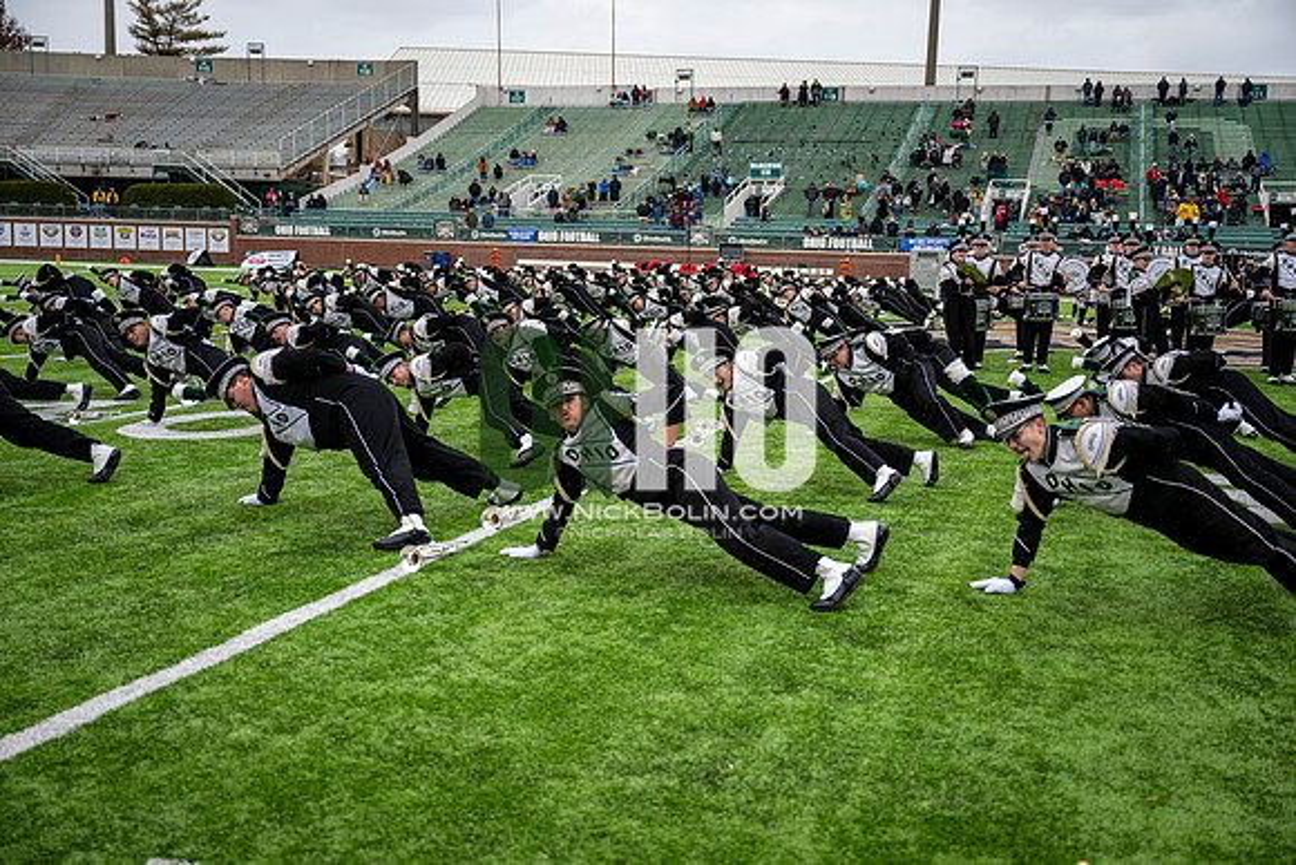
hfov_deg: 50.7
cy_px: 432
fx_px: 1368
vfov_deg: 35.1
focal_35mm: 38
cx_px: 648
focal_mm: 38
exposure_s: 1/500
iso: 100
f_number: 2.8
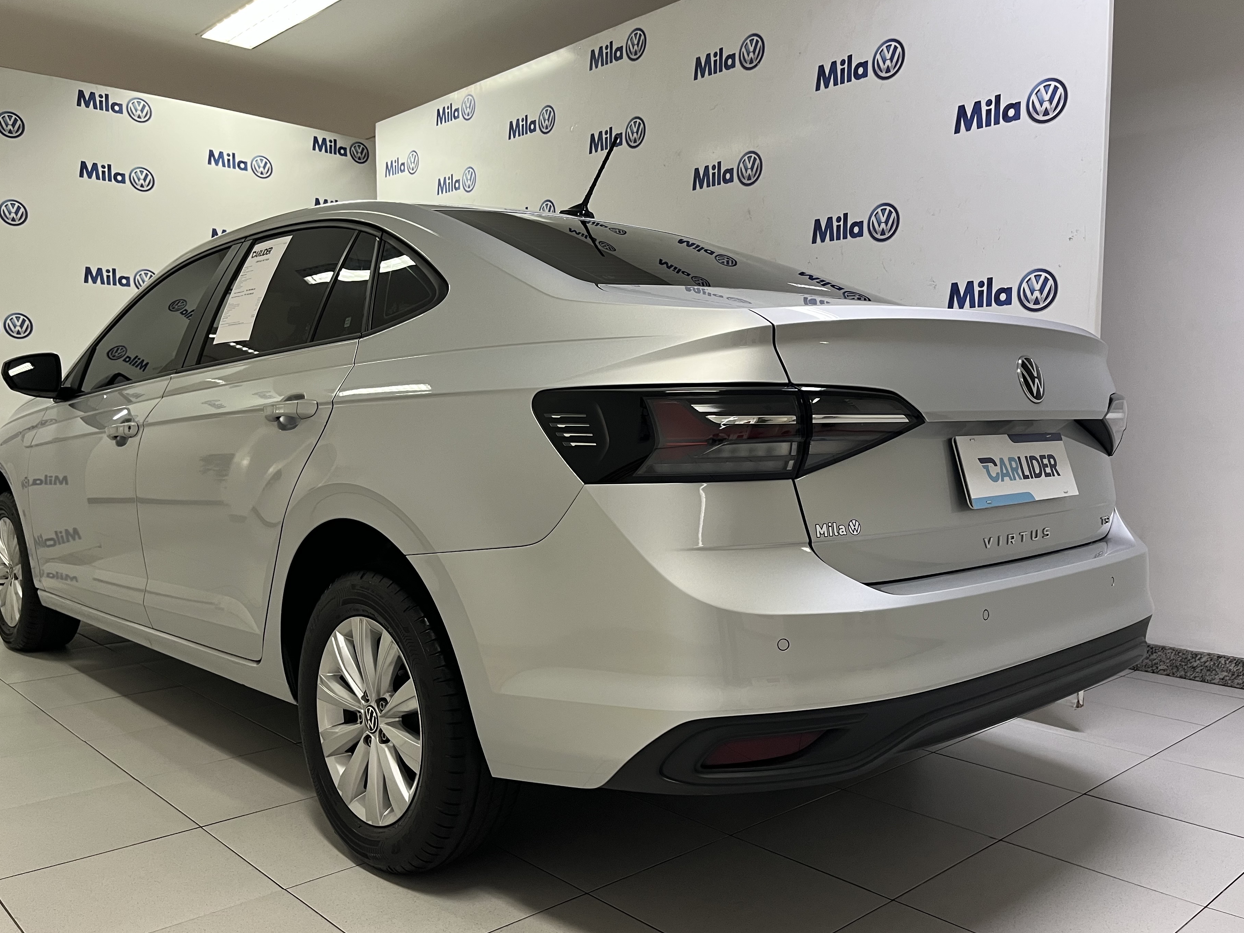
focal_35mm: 29
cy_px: 513
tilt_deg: -5.6
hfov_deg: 61.6
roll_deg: -0.4
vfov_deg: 48.2
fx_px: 1042
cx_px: 643
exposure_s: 1/60
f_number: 1.6
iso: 100
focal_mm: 5.1
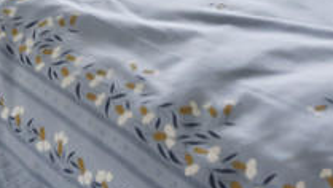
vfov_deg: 11.7
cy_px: -280
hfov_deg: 24.6
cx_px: -6
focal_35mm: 82
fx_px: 725
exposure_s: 1/60
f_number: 8
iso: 250
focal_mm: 16
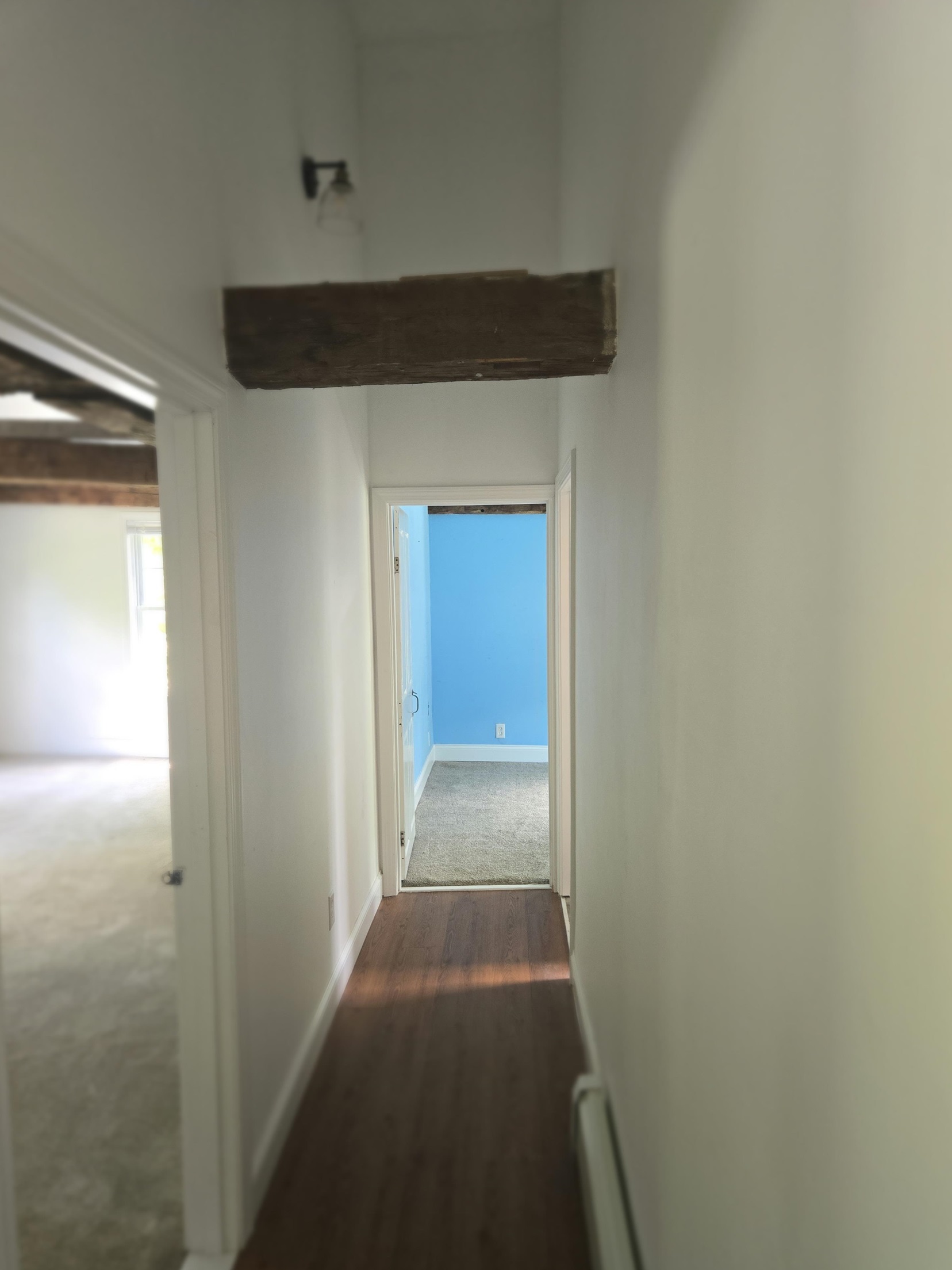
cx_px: 478
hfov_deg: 56.8
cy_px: 649
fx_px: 880
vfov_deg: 71.6
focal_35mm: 24
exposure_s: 1/60
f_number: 1.8
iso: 250
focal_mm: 5.4
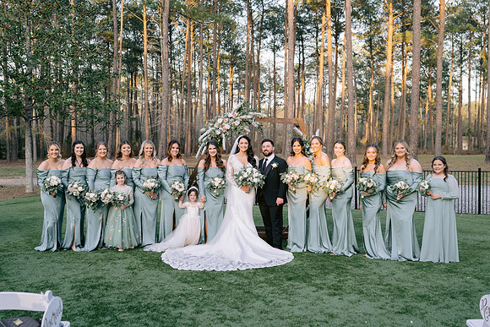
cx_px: 245
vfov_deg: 36.1
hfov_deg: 52.1
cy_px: 155
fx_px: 502
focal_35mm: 37
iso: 400
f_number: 4
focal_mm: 35
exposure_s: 1/200
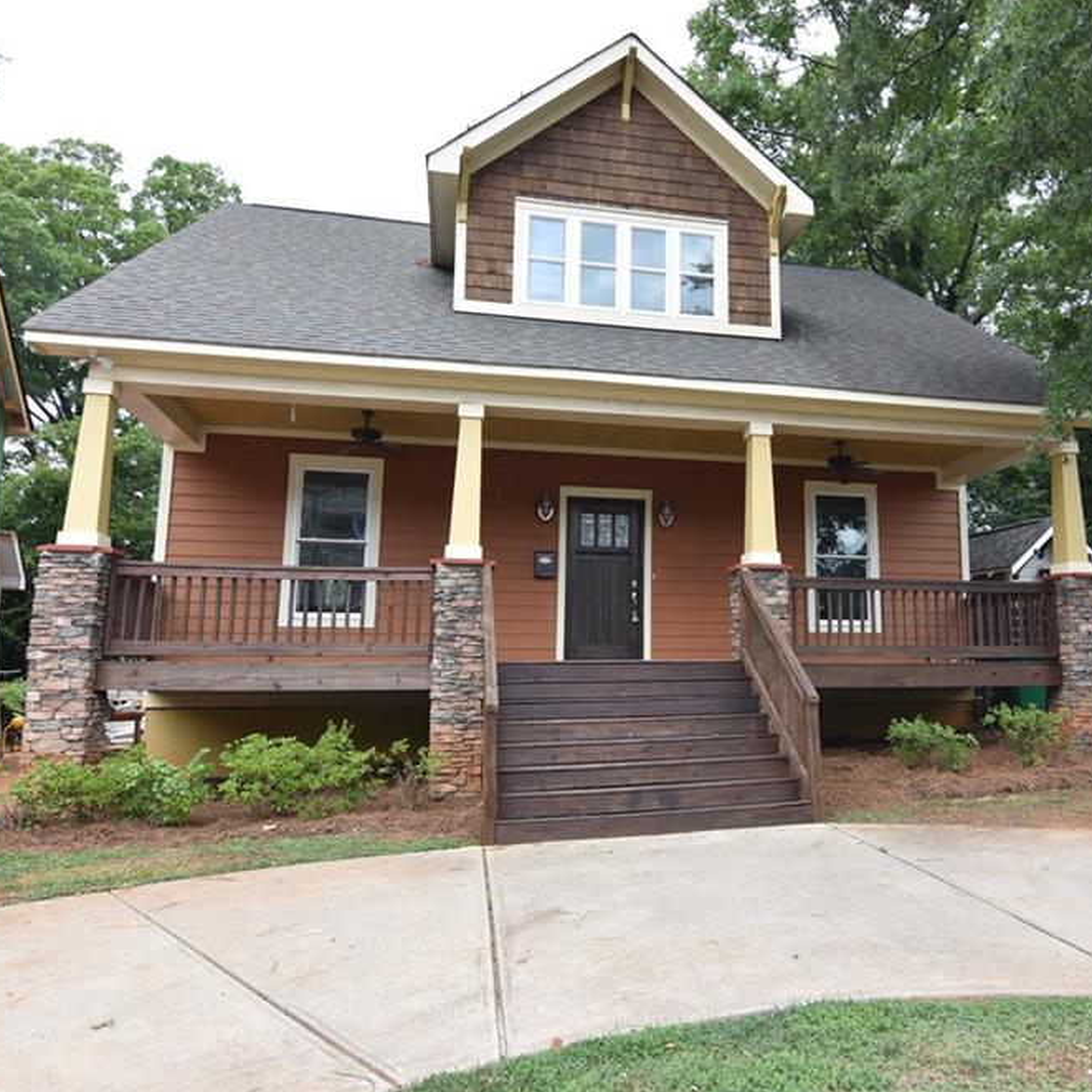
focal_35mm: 26
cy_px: 548
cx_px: 692
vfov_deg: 61.6
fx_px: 916
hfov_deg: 60.7
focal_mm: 13
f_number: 8
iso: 360
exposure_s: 1/250
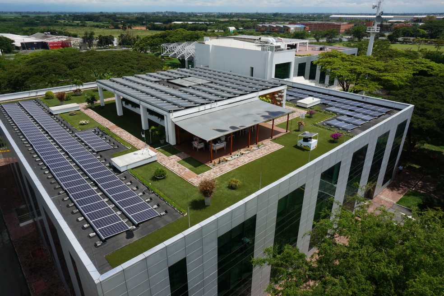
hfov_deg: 73.8
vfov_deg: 53.1
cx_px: 222
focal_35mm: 24
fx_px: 296
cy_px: 148
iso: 100
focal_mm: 16
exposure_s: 1/160
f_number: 13
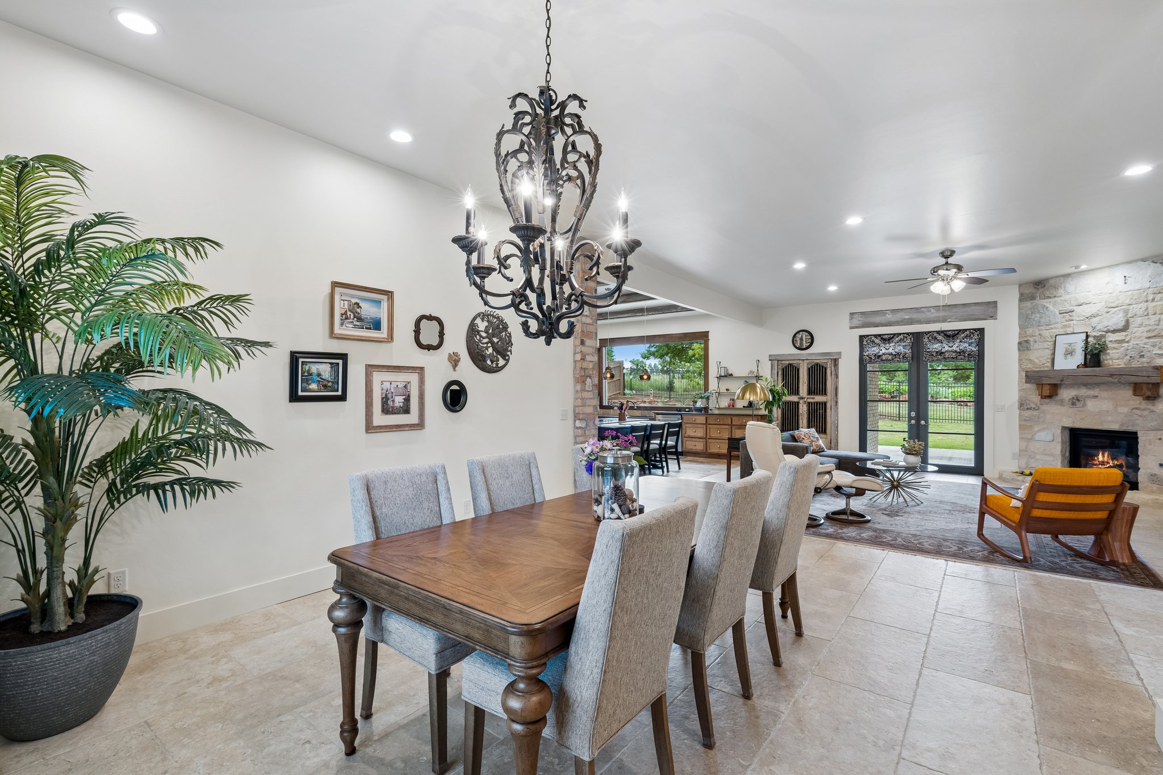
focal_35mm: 16
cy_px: 388
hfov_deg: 96.7
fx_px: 517
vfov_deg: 73.7
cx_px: 582
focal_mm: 16
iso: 200
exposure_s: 1/8
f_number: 8
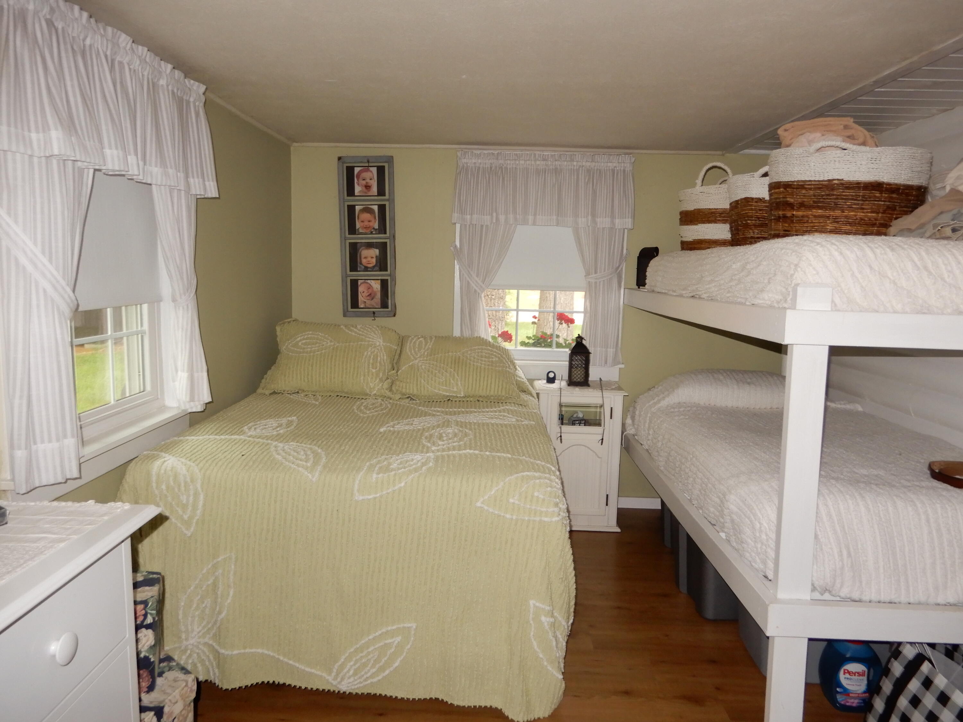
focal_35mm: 24
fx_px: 668
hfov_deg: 71.6
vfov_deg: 56.8
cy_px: 361
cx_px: 482
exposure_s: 1/30
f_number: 3.4
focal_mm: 4.3
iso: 200
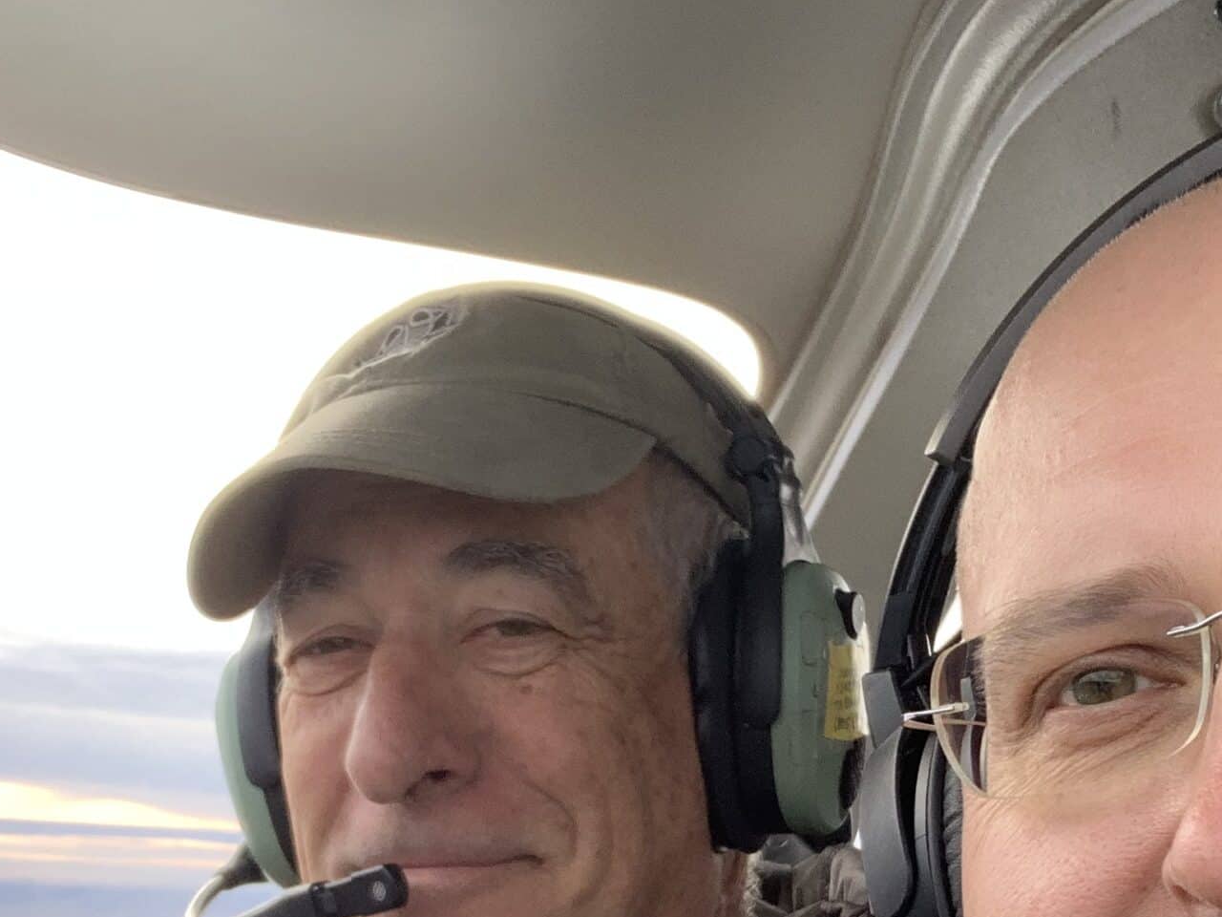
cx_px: 764
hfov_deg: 30.1
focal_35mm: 64
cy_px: 840
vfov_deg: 22.3
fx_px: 2259
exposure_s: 1/97
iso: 64
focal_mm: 2.87
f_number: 2.2
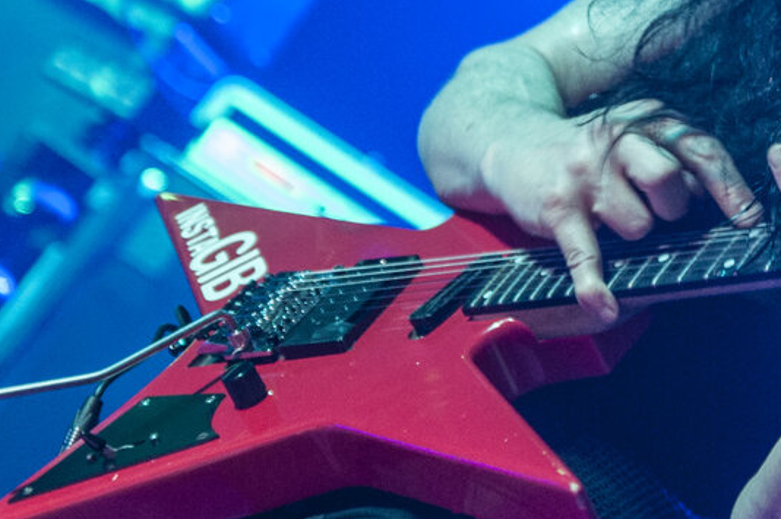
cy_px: 231
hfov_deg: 17.5
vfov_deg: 11.9
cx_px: 718
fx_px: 2493
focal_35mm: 115
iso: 1600
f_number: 2.8
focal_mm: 32
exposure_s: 1/20
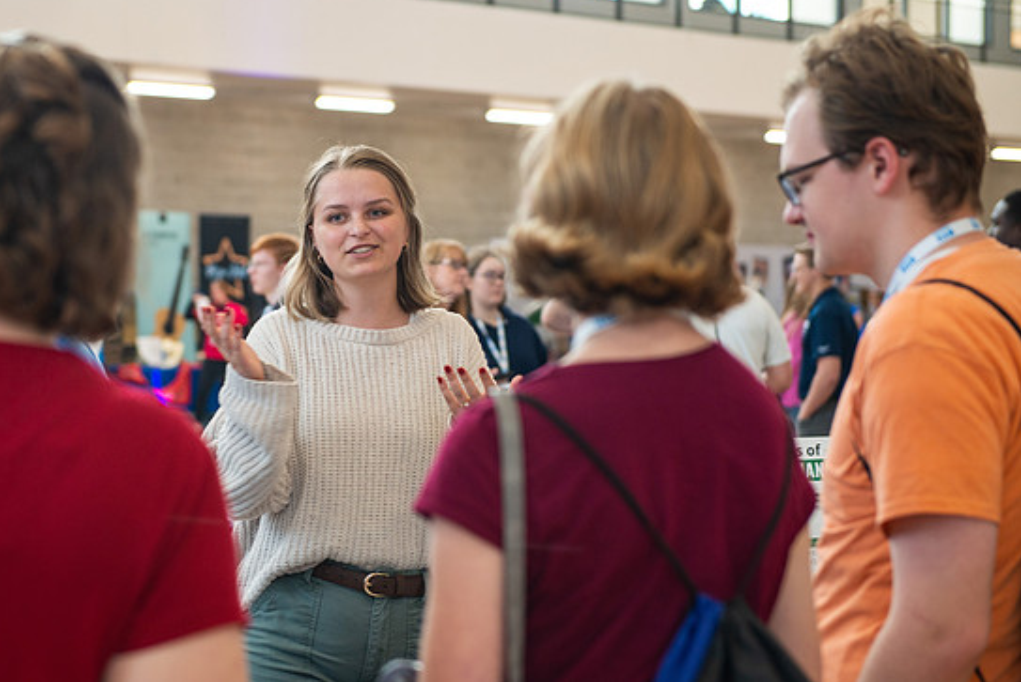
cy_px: 324
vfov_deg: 14.7
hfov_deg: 21.8
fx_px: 2640
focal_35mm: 93
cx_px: 355
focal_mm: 70
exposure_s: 1/160
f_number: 3.2
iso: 640
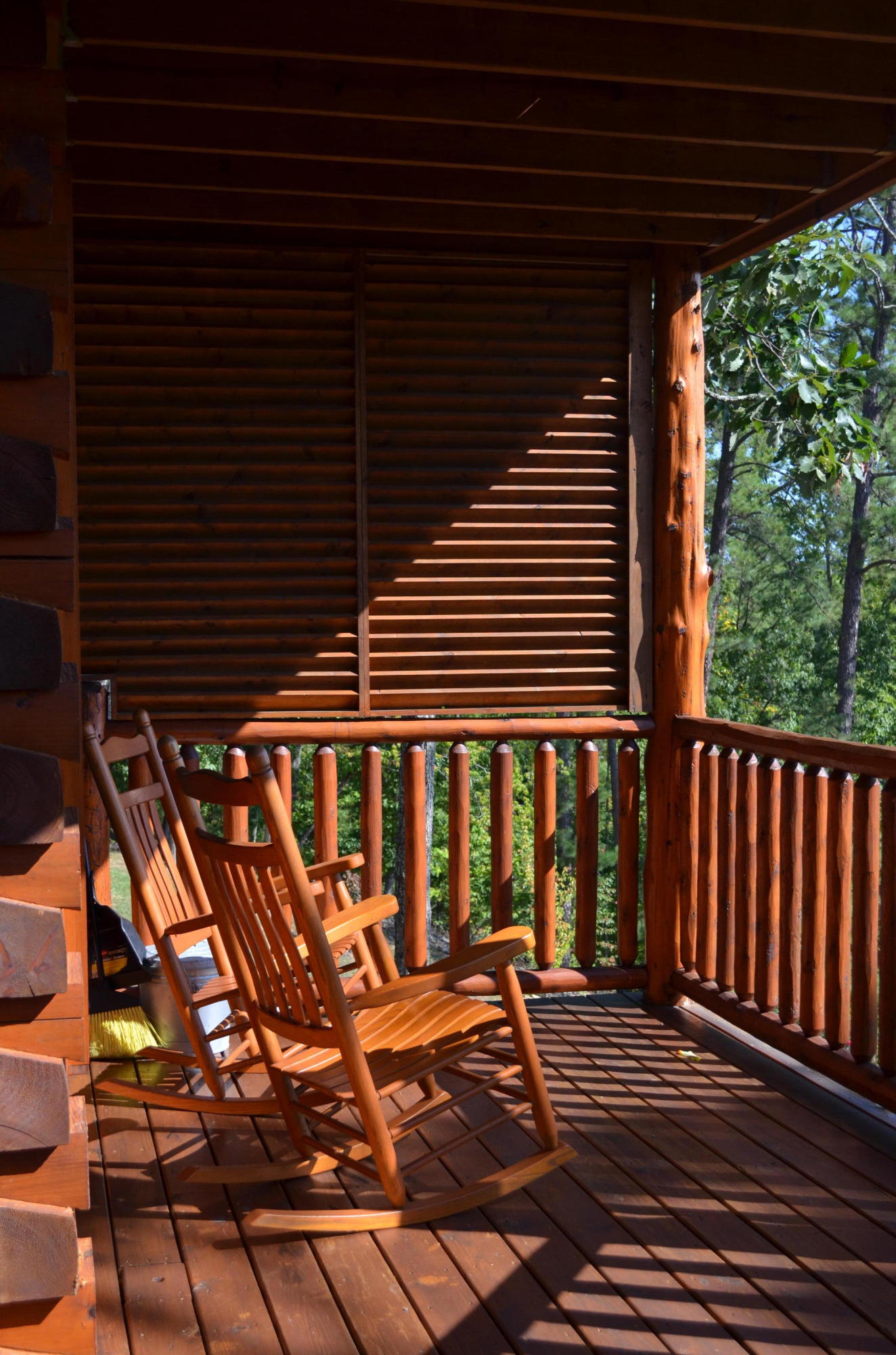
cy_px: 678
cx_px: 448
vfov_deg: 45.0
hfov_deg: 30.7
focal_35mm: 44
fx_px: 1632
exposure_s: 1/1250
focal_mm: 29
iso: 400
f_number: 5
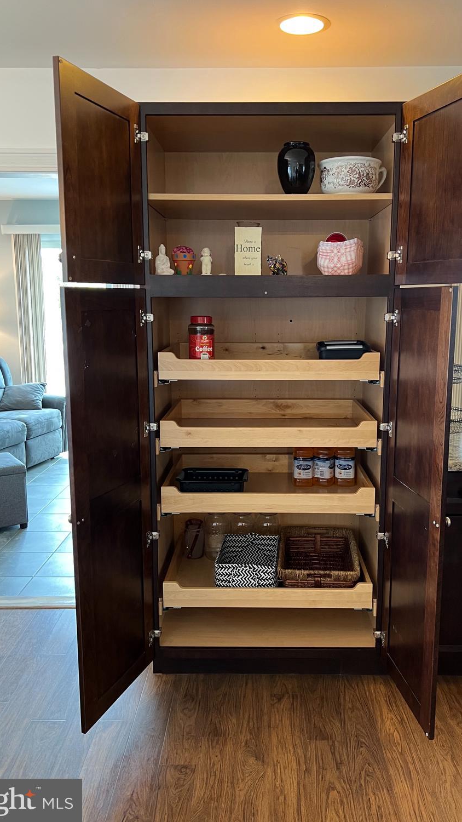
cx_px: 261
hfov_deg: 40.1
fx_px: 631
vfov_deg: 66.1
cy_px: 403
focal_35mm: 29
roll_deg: -0.3
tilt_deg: -9.7
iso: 250
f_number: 1.5
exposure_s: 1/60
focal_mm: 5.7
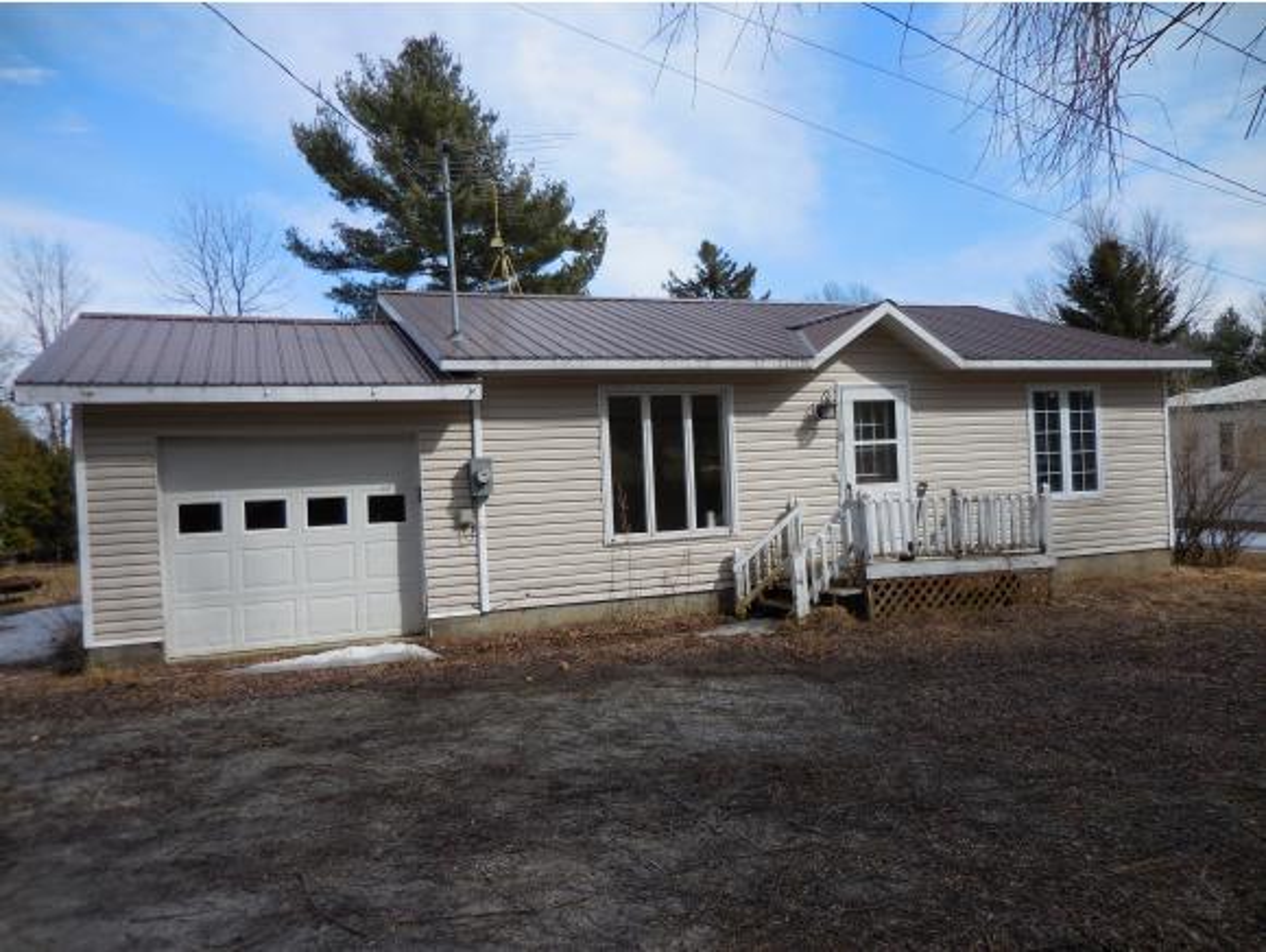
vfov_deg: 54.9
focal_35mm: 25
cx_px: 633
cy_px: 476
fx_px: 915
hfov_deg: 69.3
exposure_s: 1/1600
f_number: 3.3
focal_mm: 4.5
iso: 125
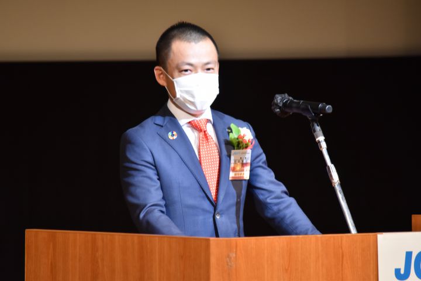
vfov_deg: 3.1
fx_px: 5262
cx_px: 210
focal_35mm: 450
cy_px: 140
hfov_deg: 4.6
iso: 1000
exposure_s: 1/50
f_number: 8
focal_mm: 300
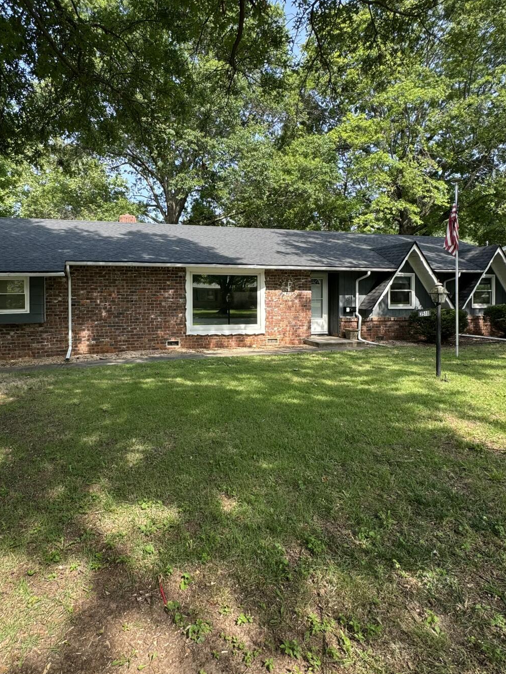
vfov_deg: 78.8
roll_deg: +0.1
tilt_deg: -0.9
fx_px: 409
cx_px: 199
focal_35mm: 21
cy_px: 305
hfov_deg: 62.8
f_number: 2.2
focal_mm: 2.22
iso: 40
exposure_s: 1/274
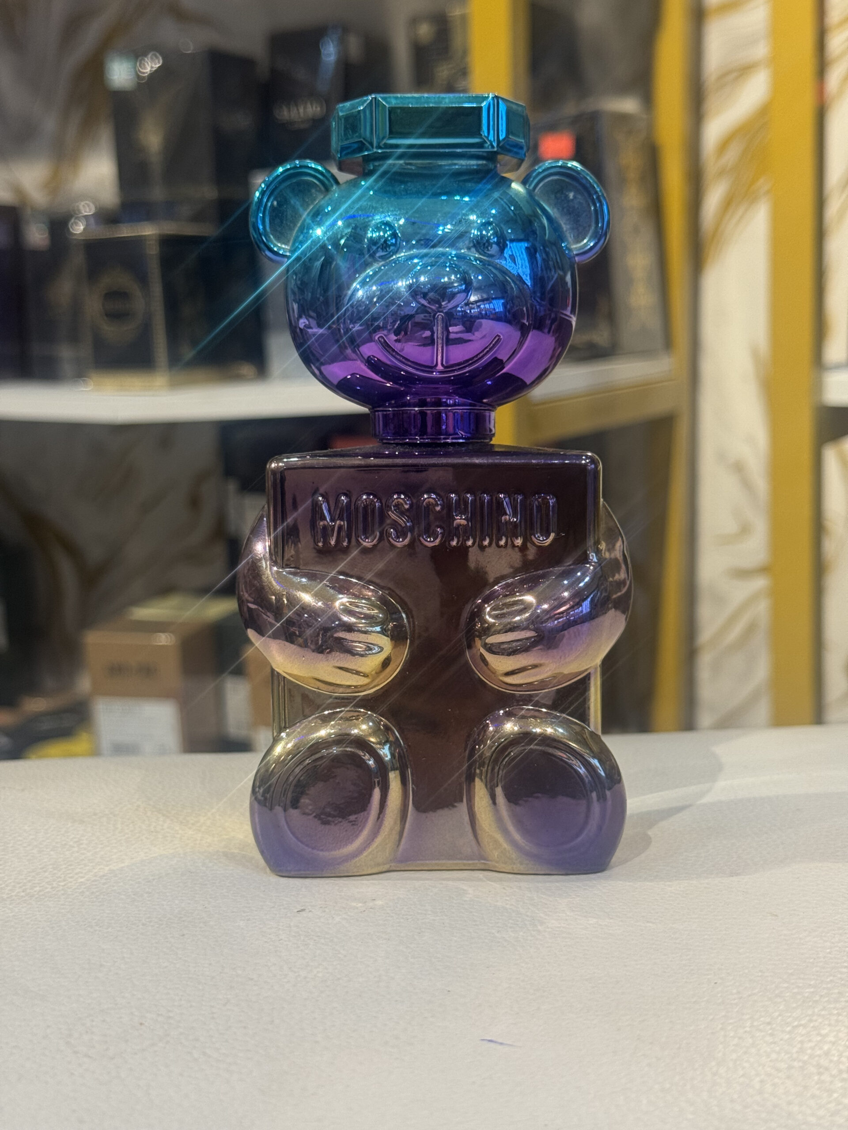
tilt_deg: -9.0
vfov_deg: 39.7
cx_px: 424
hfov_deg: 30.3
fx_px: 1568
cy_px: 565
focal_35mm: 48
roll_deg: +1.7
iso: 125
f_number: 1.78
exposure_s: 1/50
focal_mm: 6.76
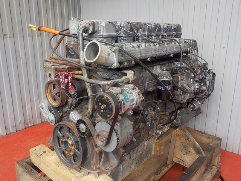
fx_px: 209
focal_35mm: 30
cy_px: 90
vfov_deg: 46.8
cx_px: 120
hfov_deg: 60.0
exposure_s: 1/100
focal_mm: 4.1
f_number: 3.3
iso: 125
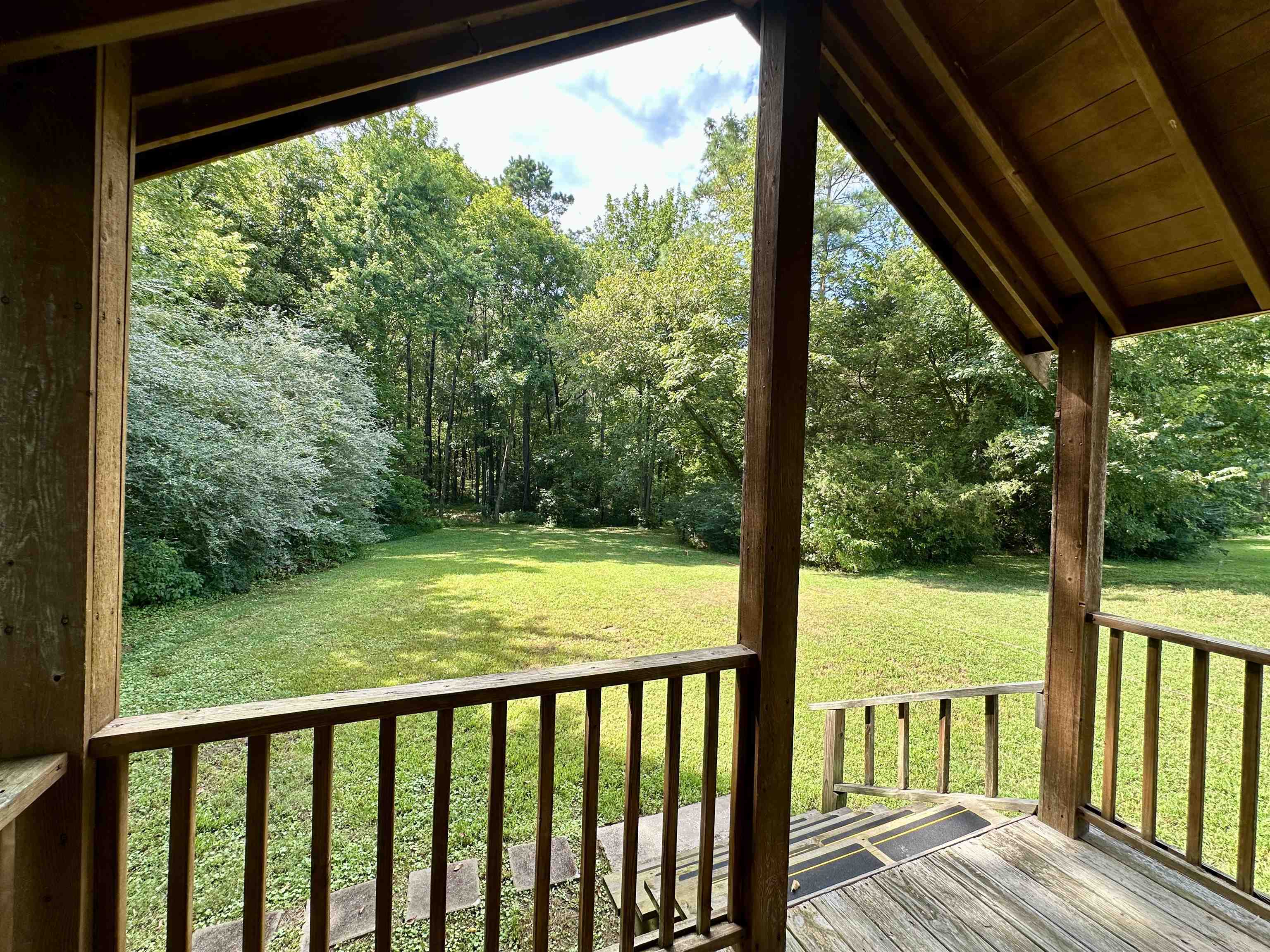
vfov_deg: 85.7
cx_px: 635
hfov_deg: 102.1
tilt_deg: -0.6
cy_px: 476
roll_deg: -1.8
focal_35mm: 14
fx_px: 514
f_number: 2.2
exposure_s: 1/236
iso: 40
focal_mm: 2.22
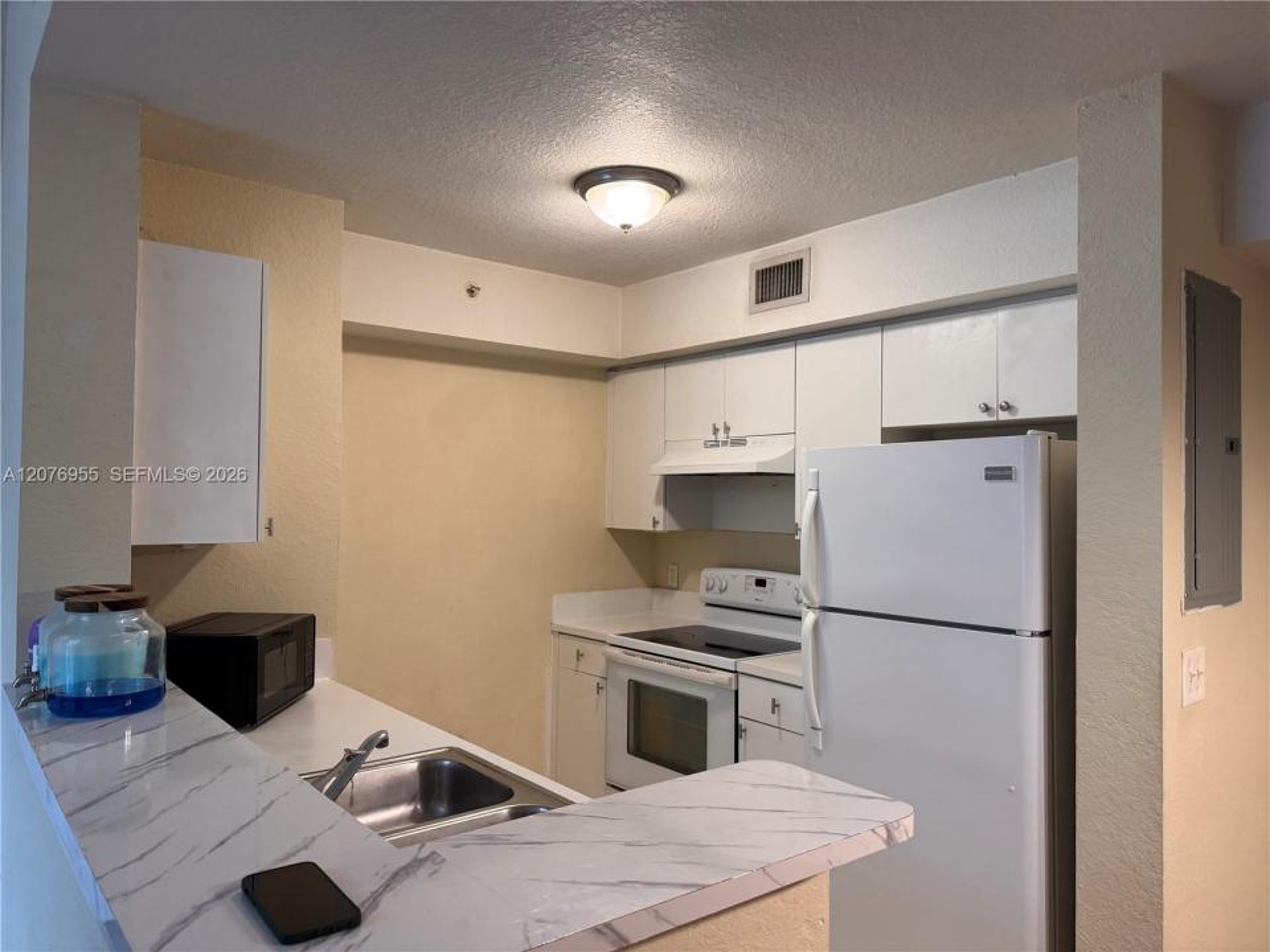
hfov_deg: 71.6
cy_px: 476
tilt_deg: +0.3
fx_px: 881
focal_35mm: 24
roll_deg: -2.7
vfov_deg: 56.8
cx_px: 635
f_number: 1.78
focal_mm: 6.76
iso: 200
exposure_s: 1/120
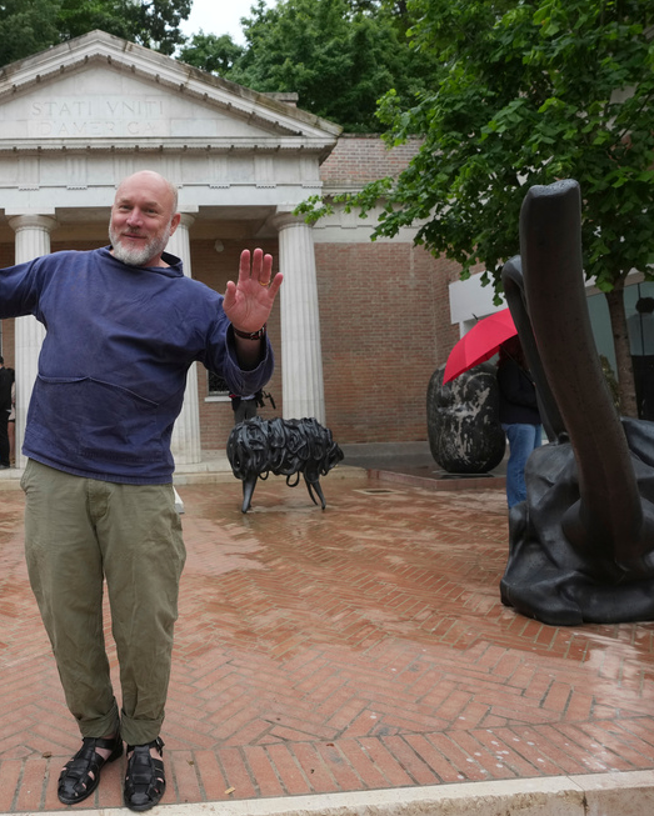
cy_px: 407
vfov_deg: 68.1
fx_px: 604
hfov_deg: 52.9
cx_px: 126
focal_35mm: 25
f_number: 4.5
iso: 800
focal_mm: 17
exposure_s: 1/500
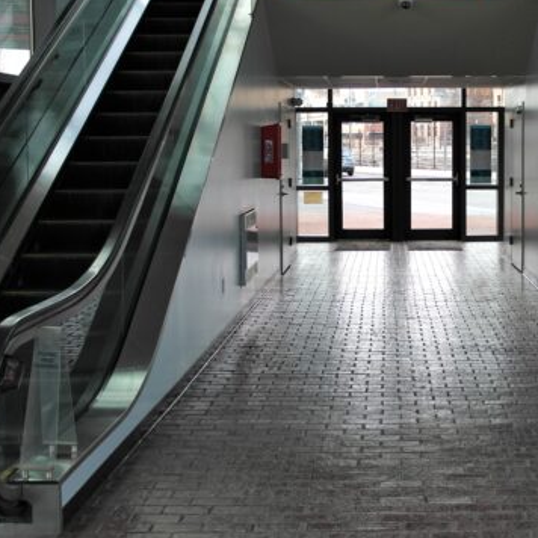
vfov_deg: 30.9
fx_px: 967
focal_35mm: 55
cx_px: 393
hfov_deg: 30.6
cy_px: 180
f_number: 3.5
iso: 100
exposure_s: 1/100
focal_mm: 20
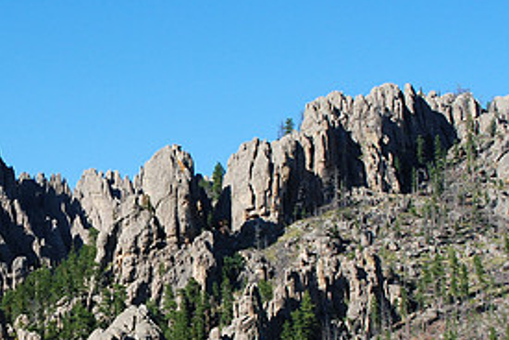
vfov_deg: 14.3
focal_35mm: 95
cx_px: 63
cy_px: 275
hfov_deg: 21.0
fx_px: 1345
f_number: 10
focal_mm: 30
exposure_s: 1/200
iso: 200
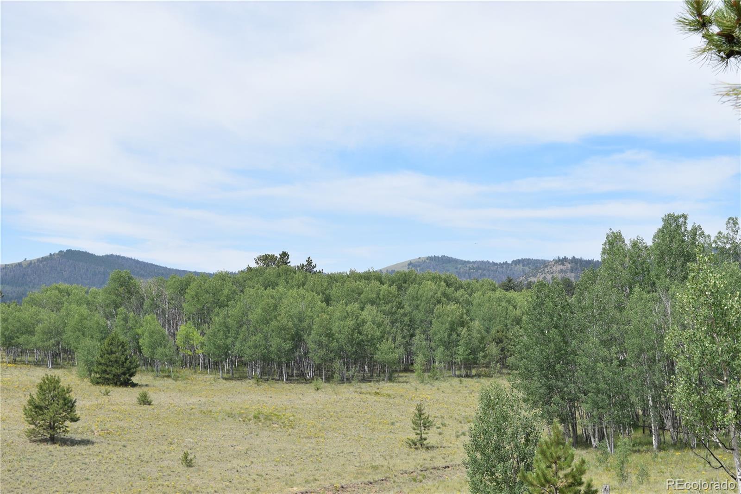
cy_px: 247
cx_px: 370
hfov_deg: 33.4
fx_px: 1235
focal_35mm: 60
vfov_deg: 22.6
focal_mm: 40
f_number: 10
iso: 200
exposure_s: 1/400
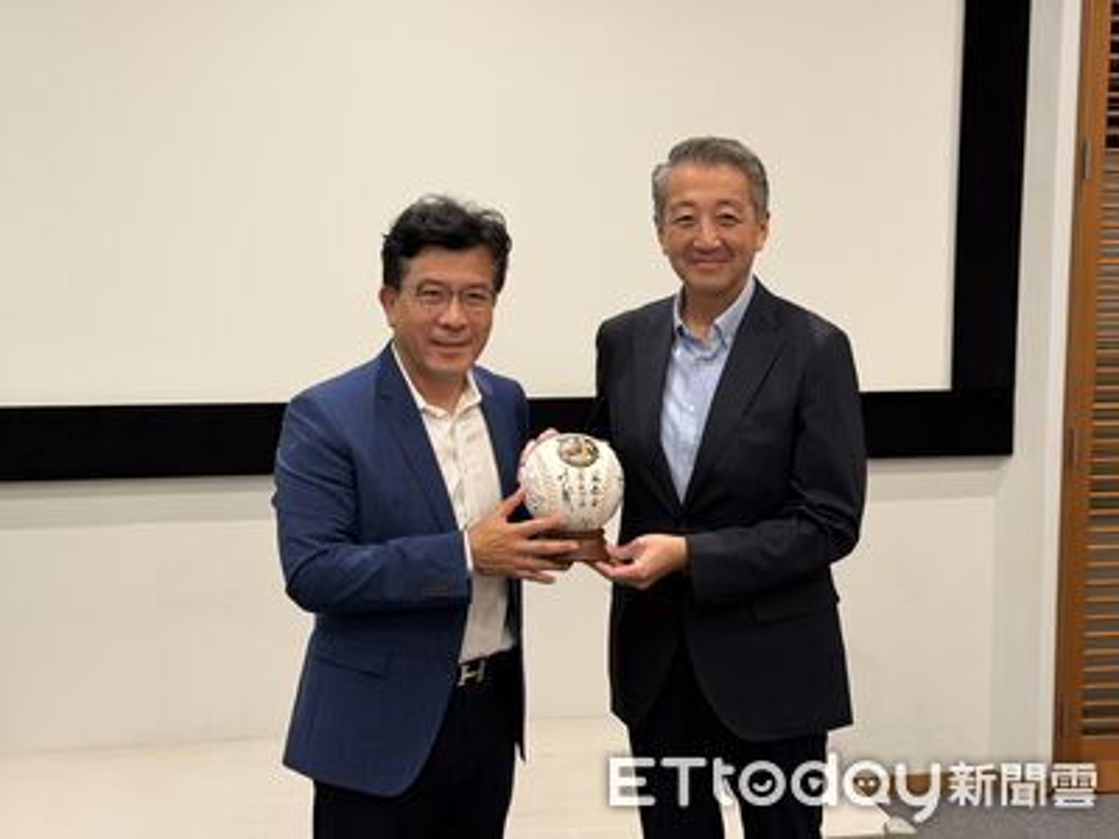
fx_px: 1552
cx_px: 560
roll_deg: +0.4
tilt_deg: -7.5
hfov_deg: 39.7
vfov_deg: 30.3
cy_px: 420
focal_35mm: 48
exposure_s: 1/50
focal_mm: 6.76
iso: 250
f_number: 1.78
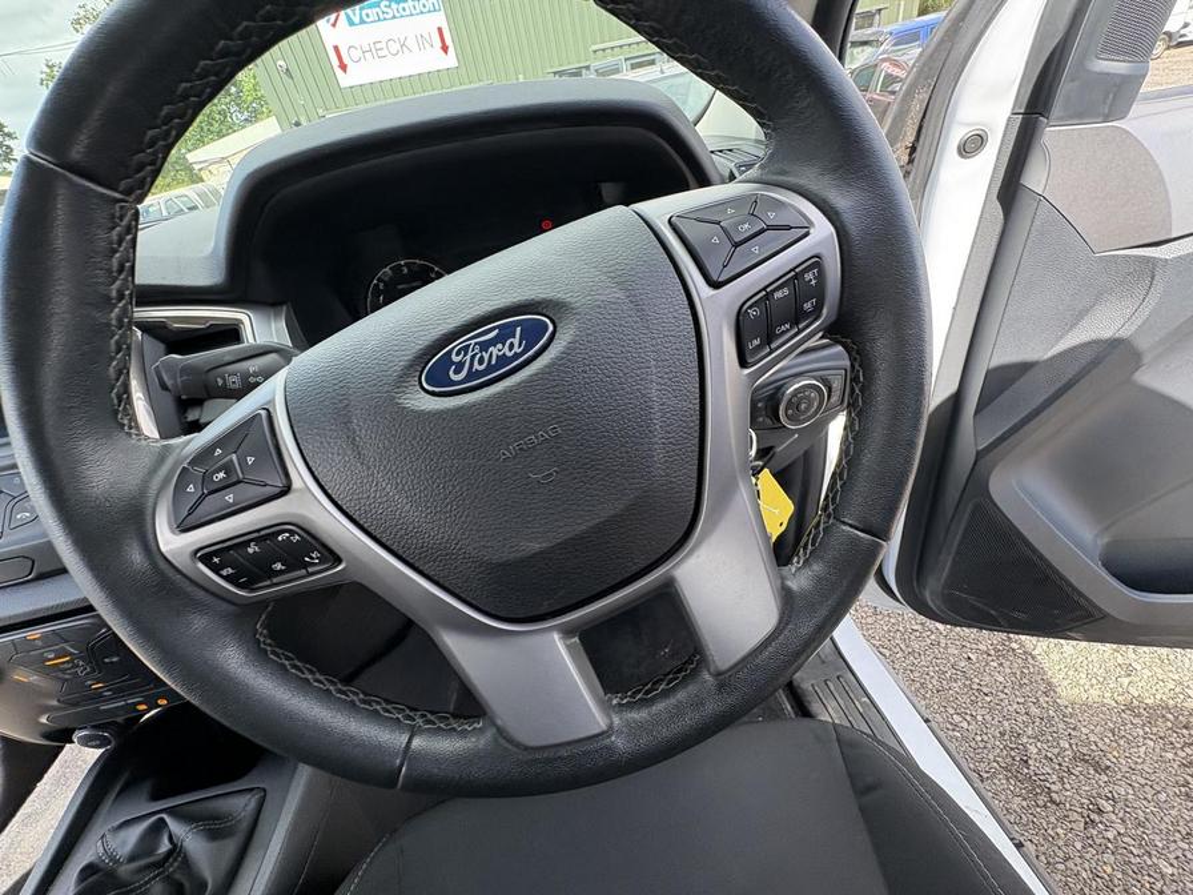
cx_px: 596
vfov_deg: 85.7
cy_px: 448
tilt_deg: -27.1
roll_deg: +16.6
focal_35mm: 14
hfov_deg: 102.1
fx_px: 482
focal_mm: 2.22
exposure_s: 1/141
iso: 80
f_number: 2.2
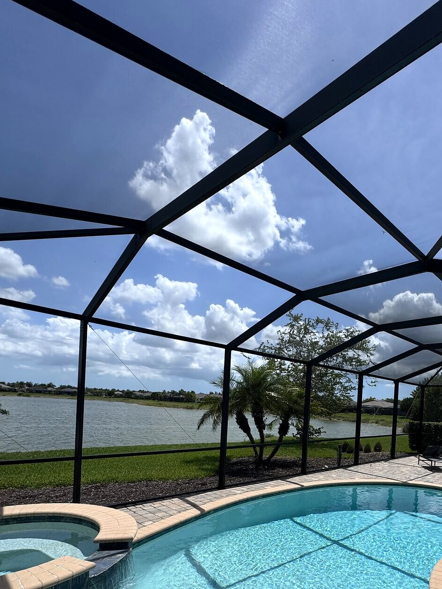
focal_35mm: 20
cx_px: 312
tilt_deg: +0.3
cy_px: 412
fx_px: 340
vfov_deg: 77.9
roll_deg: -2.1
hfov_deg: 63.4
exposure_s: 1/2028
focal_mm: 2.22
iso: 40
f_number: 2.2
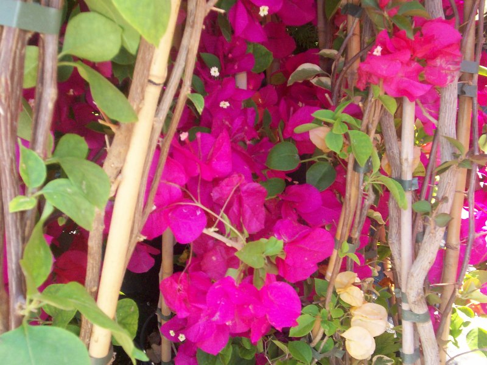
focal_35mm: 36
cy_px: 182
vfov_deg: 39.7
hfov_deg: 51.4
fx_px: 506
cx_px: 244
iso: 140
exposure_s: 1/64
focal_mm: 5.9
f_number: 4.5
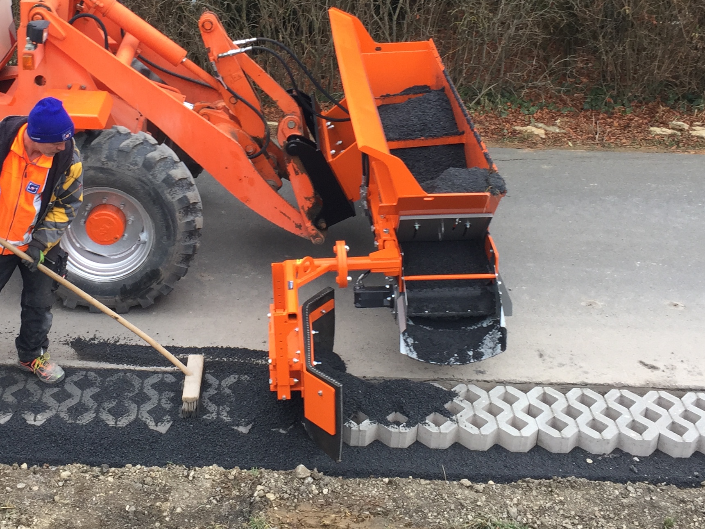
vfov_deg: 26.1
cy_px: 100
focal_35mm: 55
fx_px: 1120
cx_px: 256
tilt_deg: -17.6
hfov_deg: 34.7
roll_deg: +1.5
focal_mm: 4.15
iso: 32
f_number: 2.2
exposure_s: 1/114
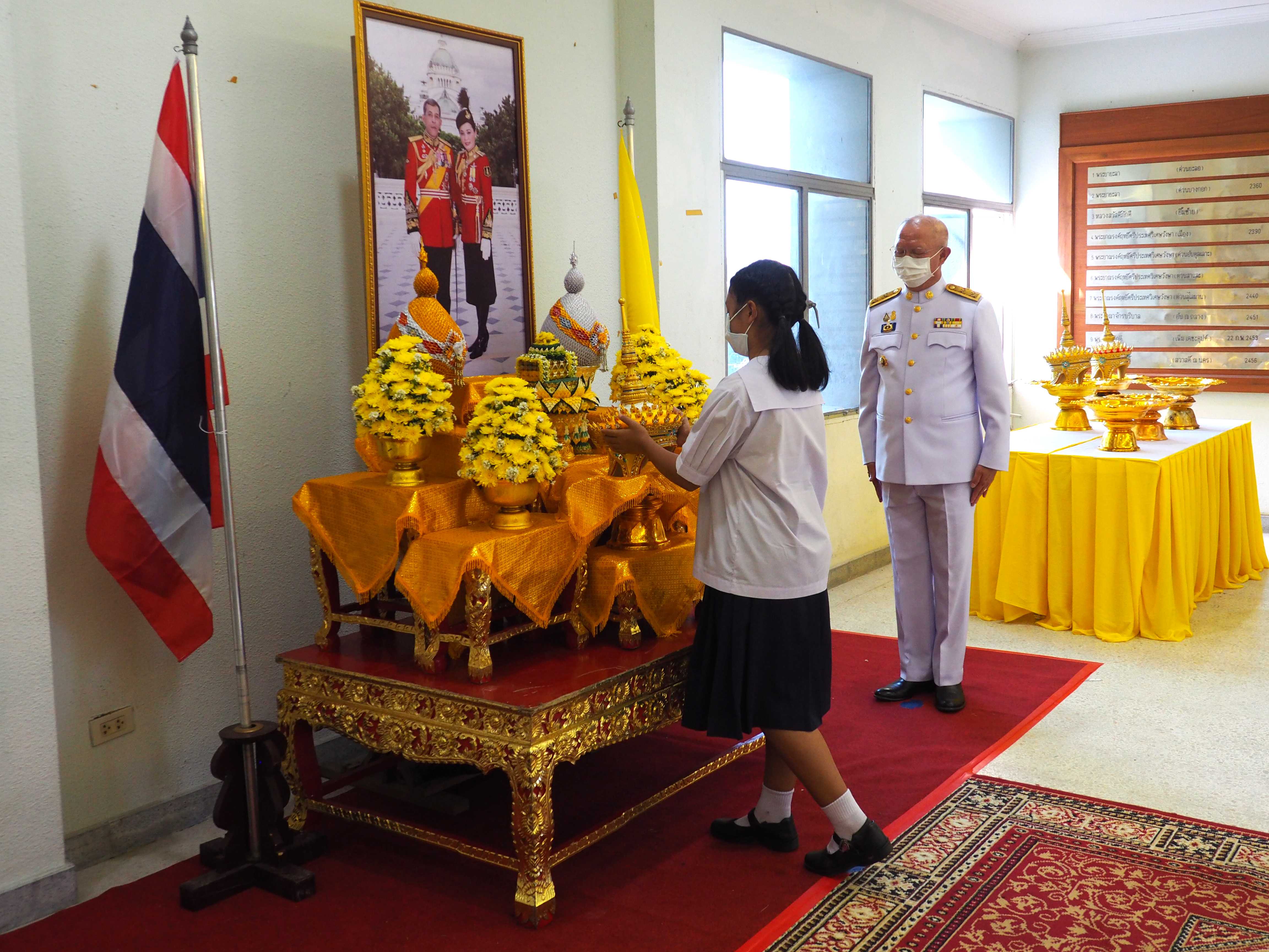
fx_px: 1173
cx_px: 634
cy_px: 476
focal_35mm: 32
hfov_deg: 56.8
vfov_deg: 44.2
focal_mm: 16
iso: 640
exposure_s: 1/60
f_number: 4.1
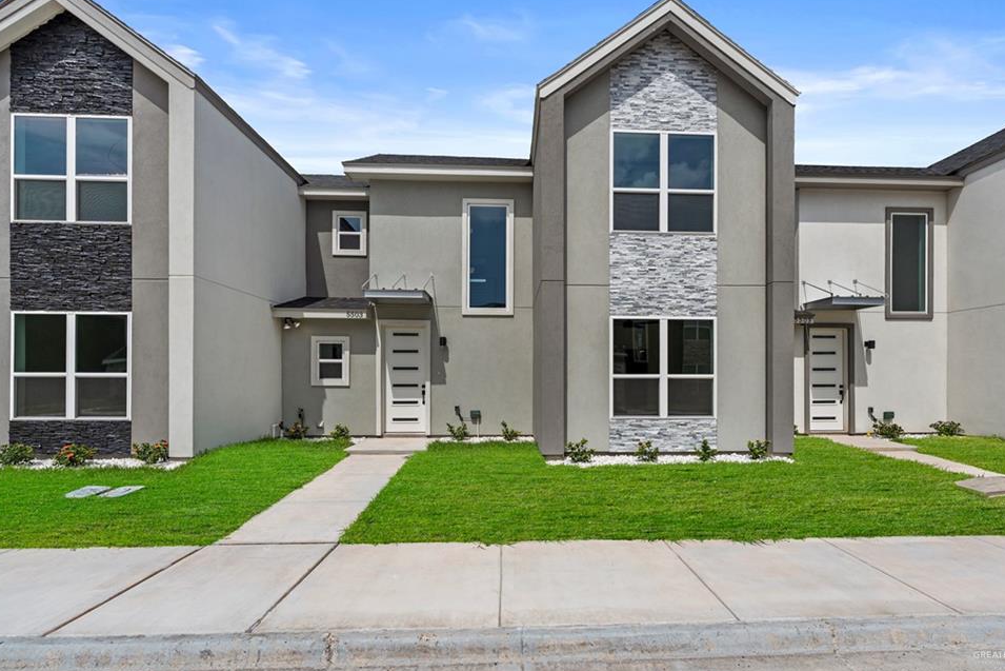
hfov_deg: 100.3
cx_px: 530
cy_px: 318
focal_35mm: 15
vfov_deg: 77.3
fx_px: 419
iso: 100
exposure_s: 1/1250
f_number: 5.6
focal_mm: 14
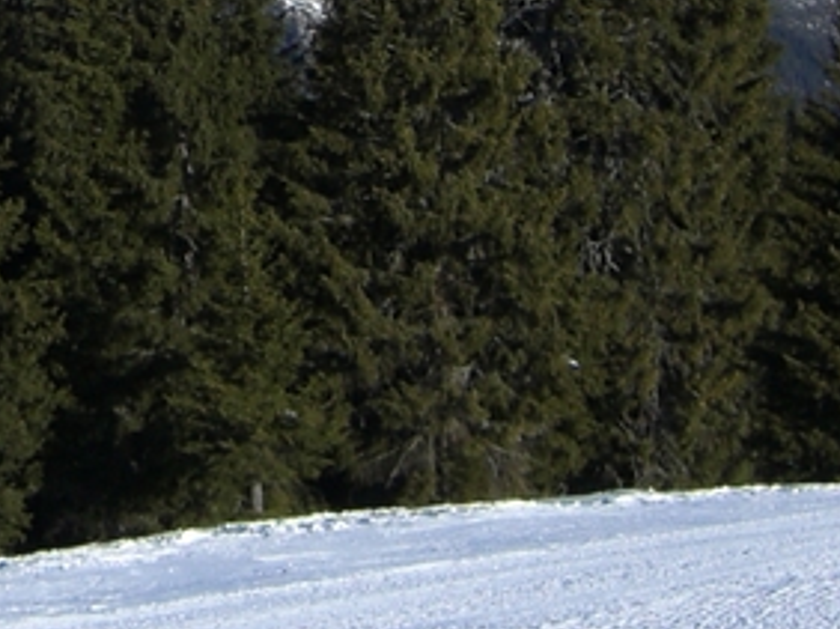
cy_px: -322
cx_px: 36
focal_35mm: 138
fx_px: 3346
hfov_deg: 14.1
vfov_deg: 10.4
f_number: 4.3
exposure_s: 1/1000
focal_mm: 6.2
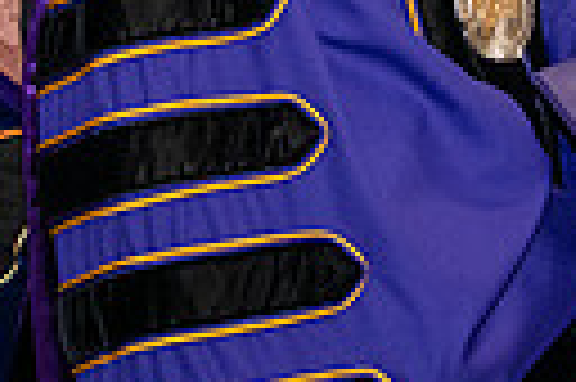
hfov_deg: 6.5
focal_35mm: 317
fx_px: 5066
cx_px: 432
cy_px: -227
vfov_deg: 4.3
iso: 2500
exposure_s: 1/200
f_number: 5.6
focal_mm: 70
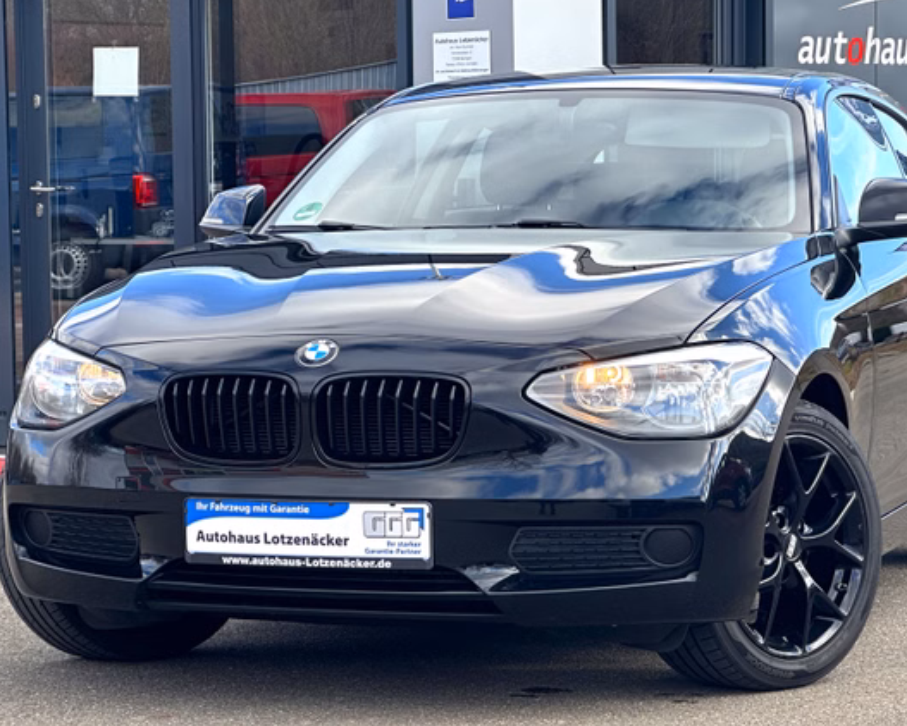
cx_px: 466
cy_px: 396
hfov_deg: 16.9
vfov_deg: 13.5
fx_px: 3061
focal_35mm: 114
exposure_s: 1/147
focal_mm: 9
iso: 32
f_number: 2.8
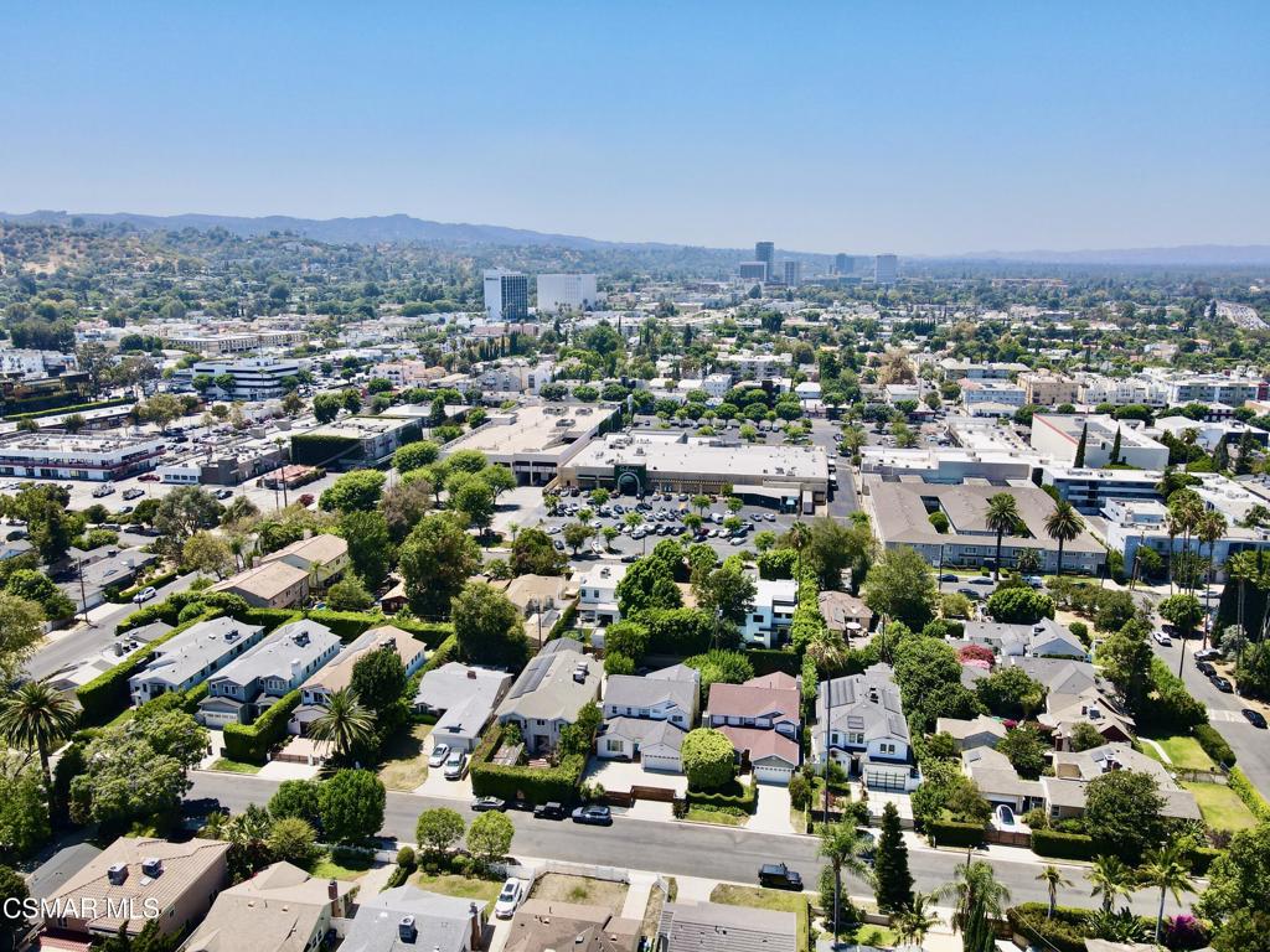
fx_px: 881
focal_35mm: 24
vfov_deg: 56.8
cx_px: 635
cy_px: 476
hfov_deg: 71.6
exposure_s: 1/640
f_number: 2.8
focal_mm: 4.5
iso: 100
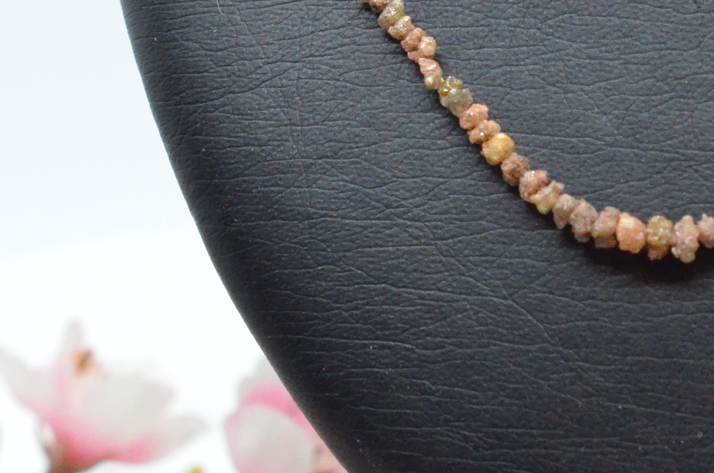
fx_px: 3721
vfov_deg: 7.3
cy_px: 217
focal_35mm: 188
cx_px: 654
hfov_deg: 10.9
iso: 4000
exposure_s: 1/640
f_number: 6.3
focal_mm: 40
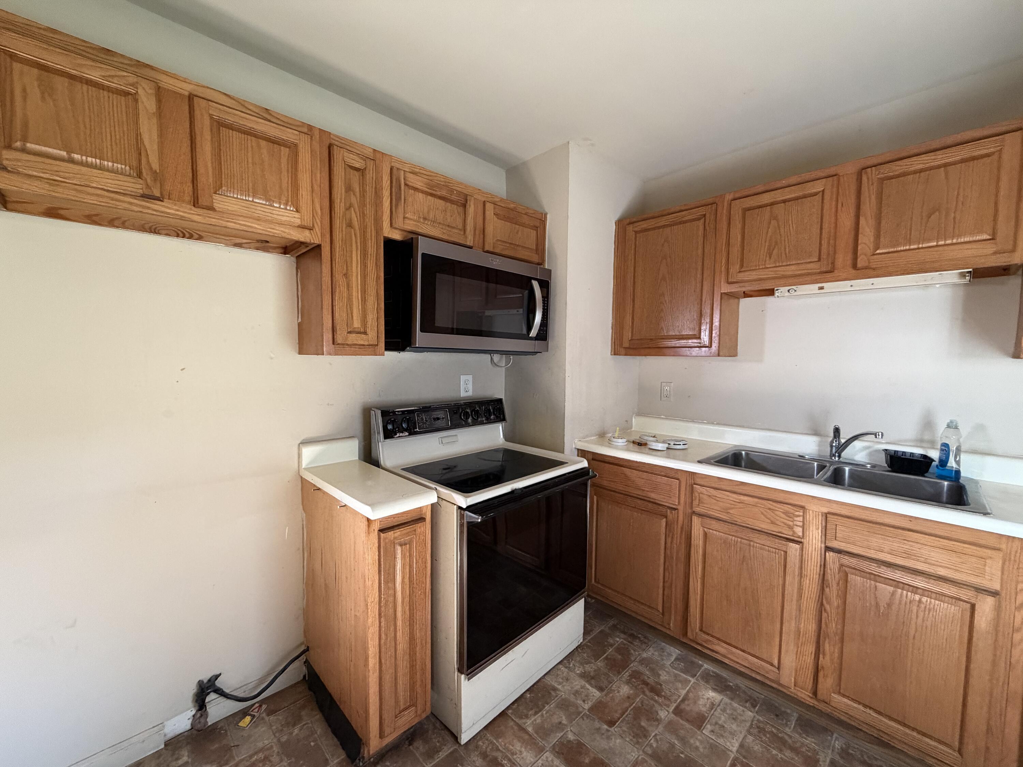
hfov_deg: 102.1
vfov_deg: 85.7
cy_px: 384
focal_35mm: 14
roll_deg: -0.2
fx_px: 414
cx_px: 512
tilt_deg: -3.4
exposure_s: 1/60
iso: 400
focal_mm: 2.22
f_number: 2.2
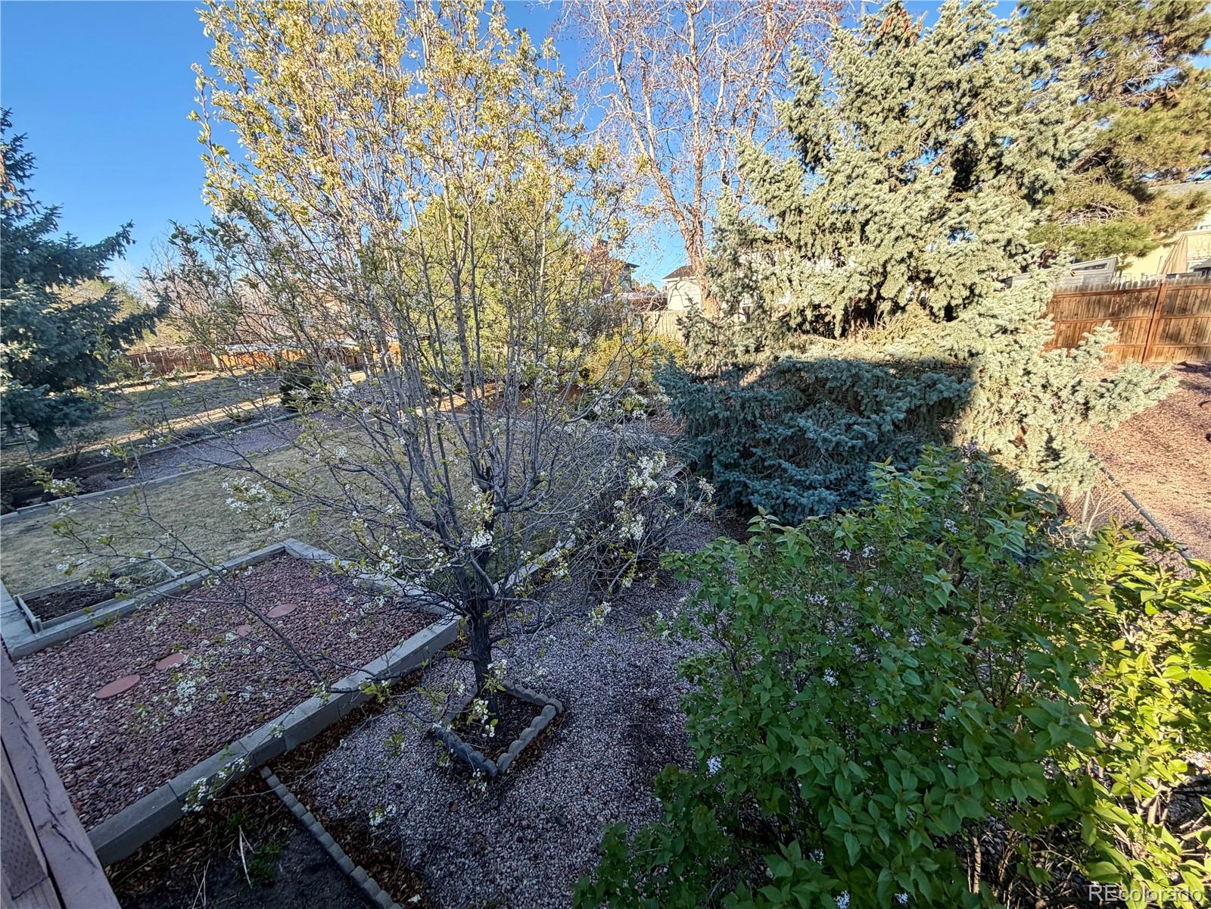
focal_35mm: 14
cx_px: 606
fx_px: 490
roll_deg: +3.2
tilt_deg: -14.1
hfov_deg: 102.1
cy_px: 454
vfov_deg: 85.7
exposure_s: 1/342
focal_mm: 2.22
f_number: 2.2
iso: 50
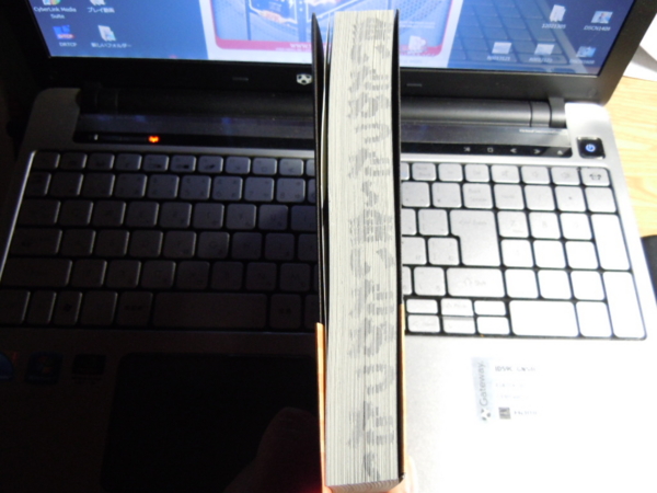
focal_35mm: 30
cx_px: 328
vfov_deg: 46.8
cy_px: 246
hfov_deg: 60.0
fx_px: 569
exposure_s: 1/10
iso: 400
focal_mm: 5.4
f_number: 3.5
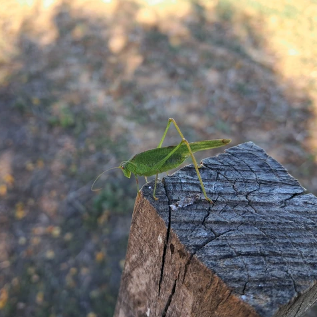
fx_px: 332
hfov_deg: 51.0
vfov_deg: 51.1
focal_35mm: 32
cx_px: 144
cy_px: 159
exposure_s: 1/100
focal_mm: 4
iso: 50
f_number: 1.8
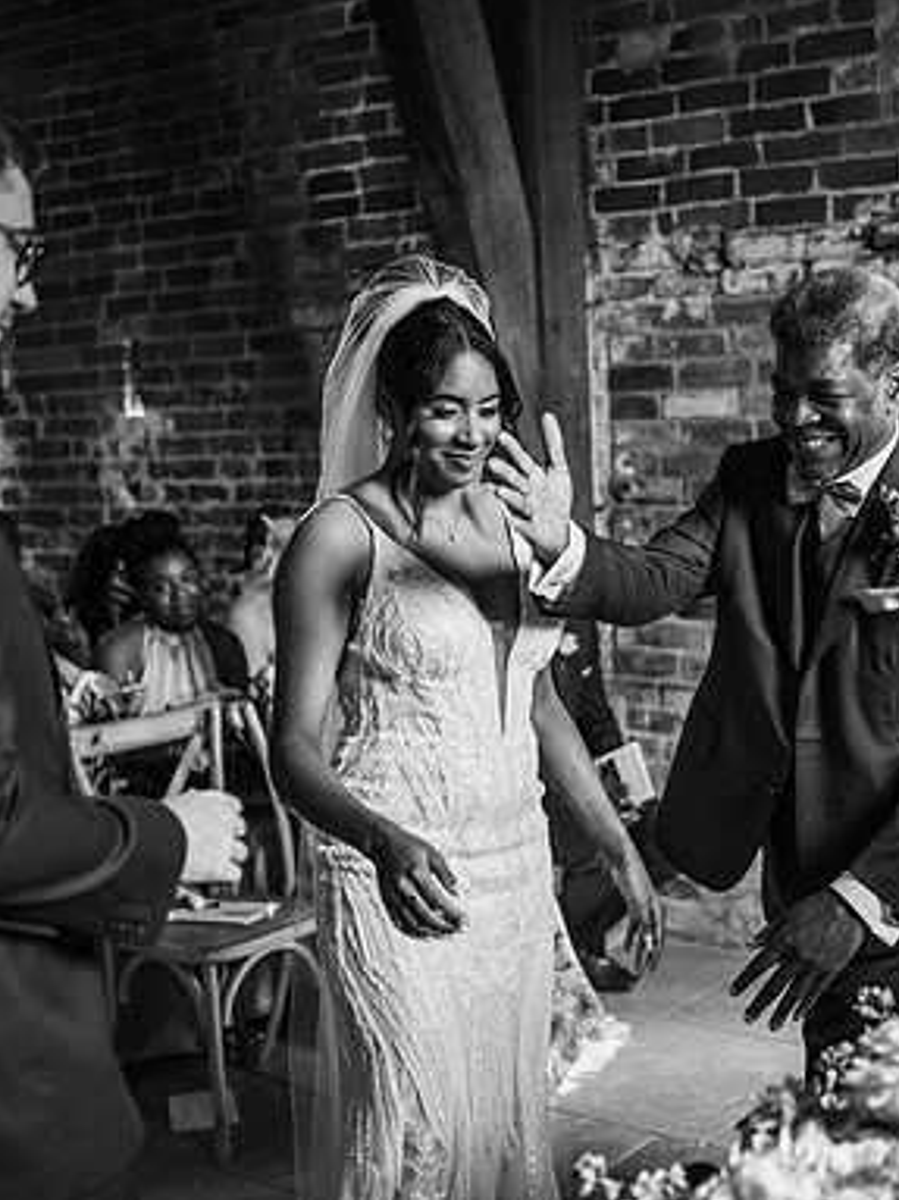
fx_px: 1767
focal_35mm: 51
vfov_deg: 37.5
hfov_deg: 28.1
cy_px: 598
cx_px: 677
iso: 100
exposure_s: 1/250
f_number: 2
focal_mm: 35
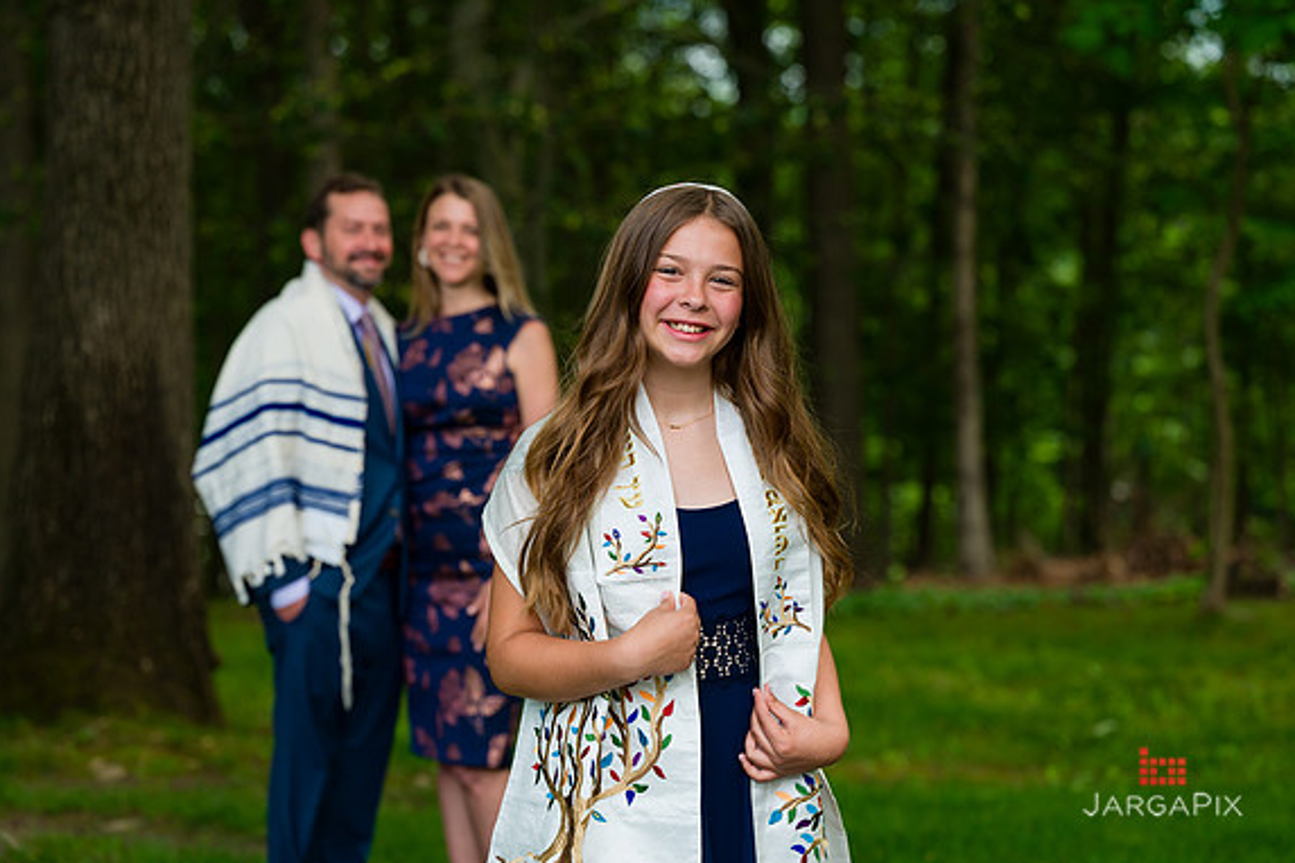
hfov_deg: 22.4
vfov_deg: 15.0
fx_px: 3273
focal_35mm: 91
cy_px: 417
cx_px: 646
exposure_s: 1/320
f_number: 3.5
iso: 200
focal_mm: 85
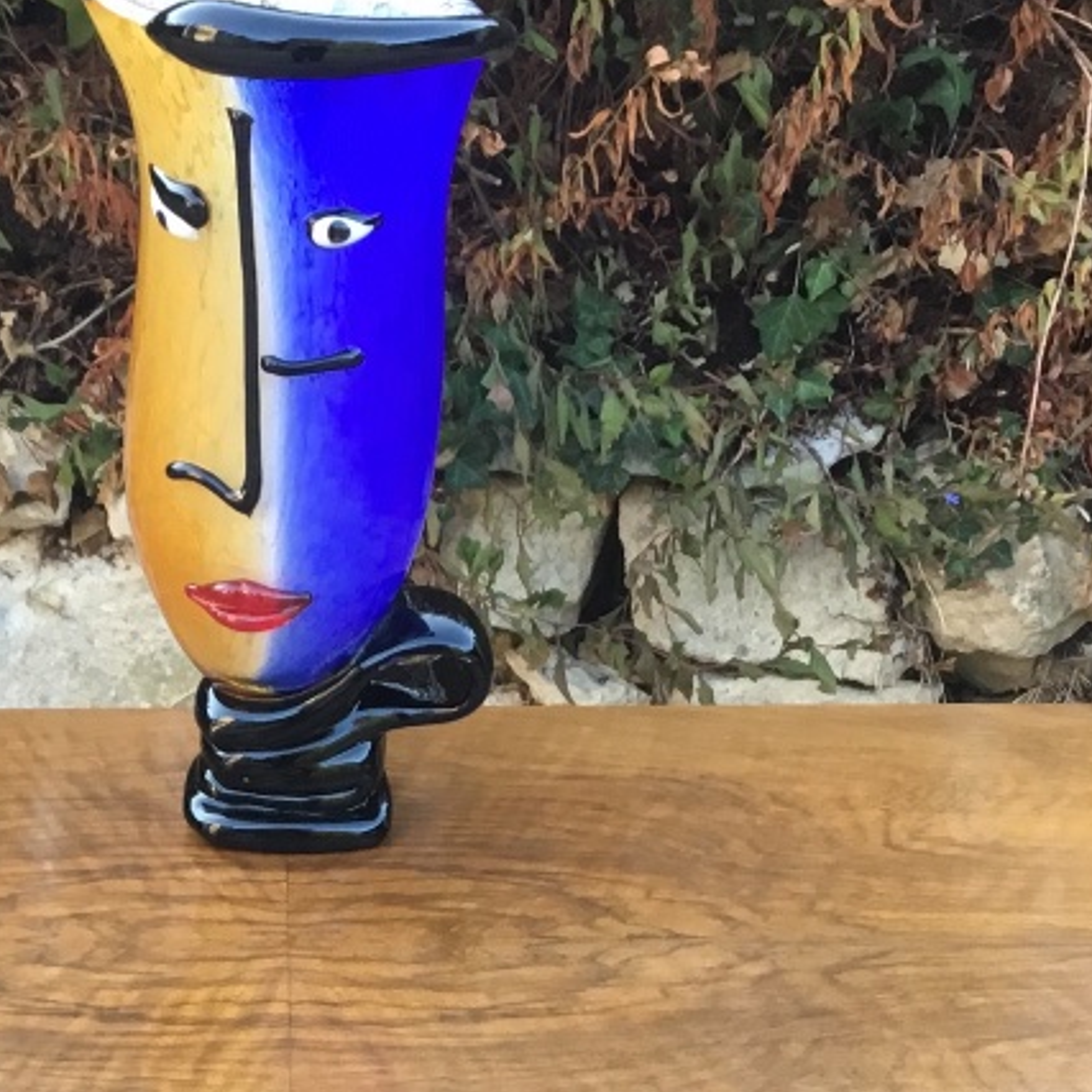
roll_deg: -1.1
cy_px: 974
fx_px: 2748
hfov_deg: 22.3
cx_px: 271
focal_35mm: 77
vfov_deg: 22.0
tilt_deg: -28.8
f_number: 2.4
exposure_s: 1/33
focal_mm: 3.3
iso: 32
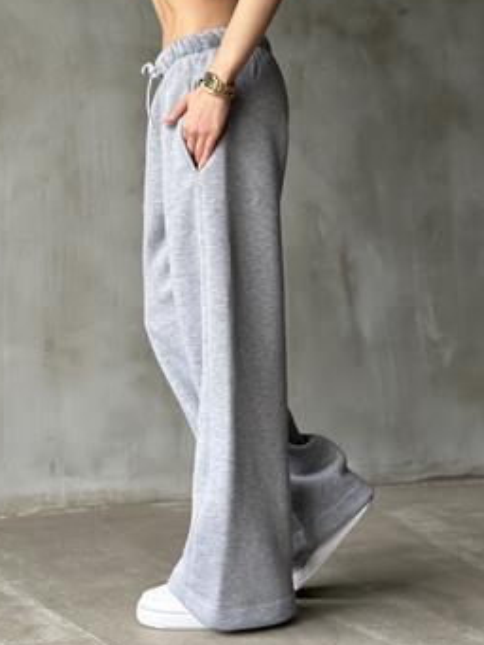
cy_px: 255
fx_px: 1118
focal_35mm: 60
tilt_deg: +2.4
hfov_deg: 24.4
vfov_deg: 32.1
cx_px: 216
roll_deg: -0.7
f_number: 1.78
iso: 125
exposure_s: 1/69
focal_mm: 6.86
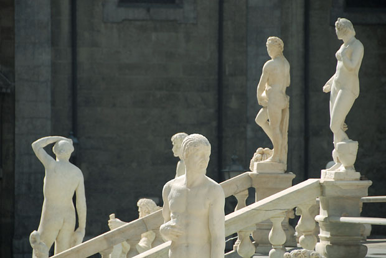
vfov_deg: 5.4
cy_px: 129
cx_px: 193
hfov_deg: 8.1
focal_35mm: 255
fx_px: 2737
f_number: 5.6
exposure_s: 1/500
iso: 400
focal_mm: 170
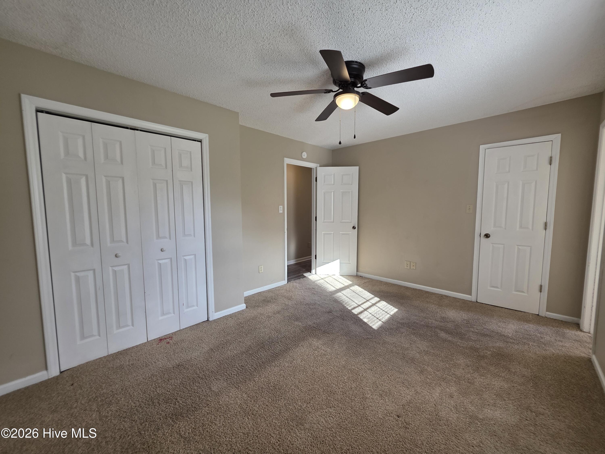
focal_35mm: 13
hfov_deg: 106.2
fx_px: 227
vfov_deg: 89.9
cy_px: 227
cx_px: 302
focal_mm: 2.2
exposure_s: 1/120
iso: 100
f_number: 1.9
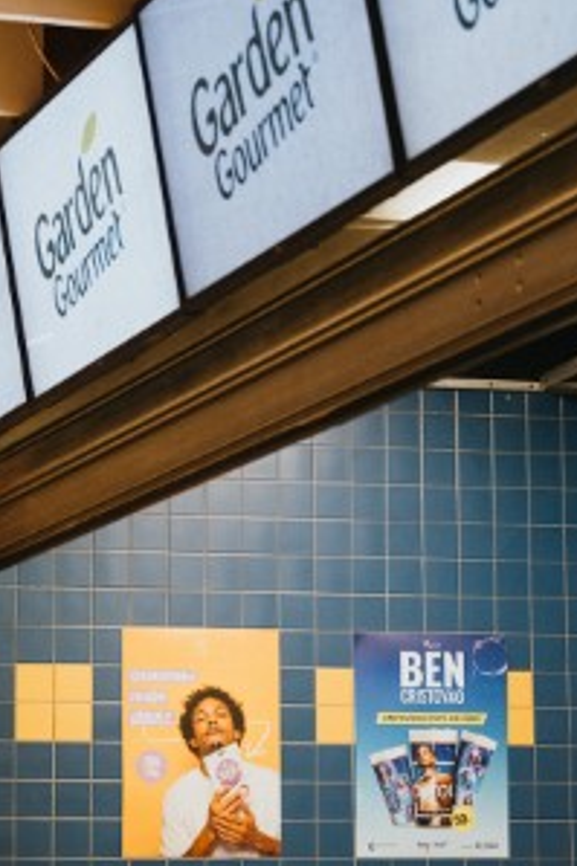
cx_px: 290
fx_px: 2720
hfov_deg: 12.1
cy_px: 458
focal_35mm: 113
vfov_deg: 18.1
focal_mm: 50
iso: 2000
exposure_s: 1/160
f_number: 2.8
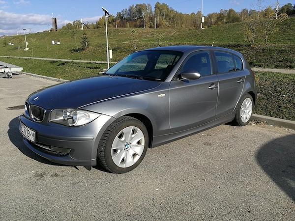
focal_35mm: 27
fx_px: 230
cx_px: 148
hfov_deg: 65.3
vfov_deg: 51.4
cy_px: 110
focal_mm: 3.95
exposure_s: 1/1045
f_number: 2.2
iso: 50
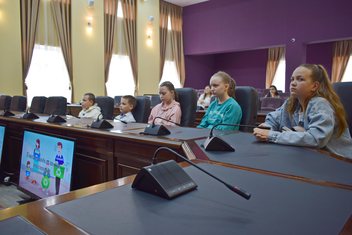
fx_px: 293
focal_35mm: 30
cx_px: 176
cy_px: 118
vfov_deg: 43.6
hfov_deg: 61.9
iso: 450
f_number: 4
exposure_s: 1/60
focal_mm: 20
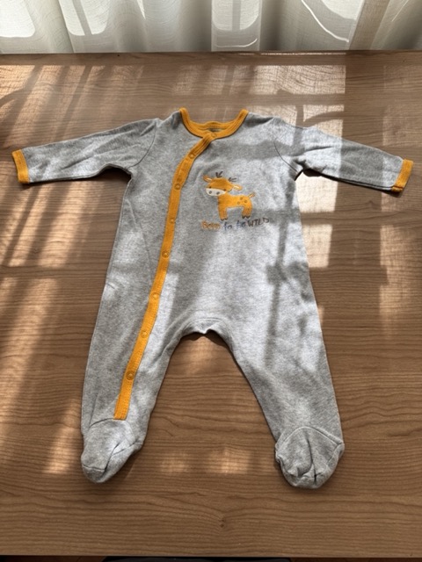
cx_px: 211
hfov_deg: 56.8
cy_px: 281
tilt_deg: -66.4
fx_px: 390
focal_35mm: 24
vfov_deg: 71.6
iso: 64
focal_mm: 6.76
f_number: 1.78
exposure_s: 1/193
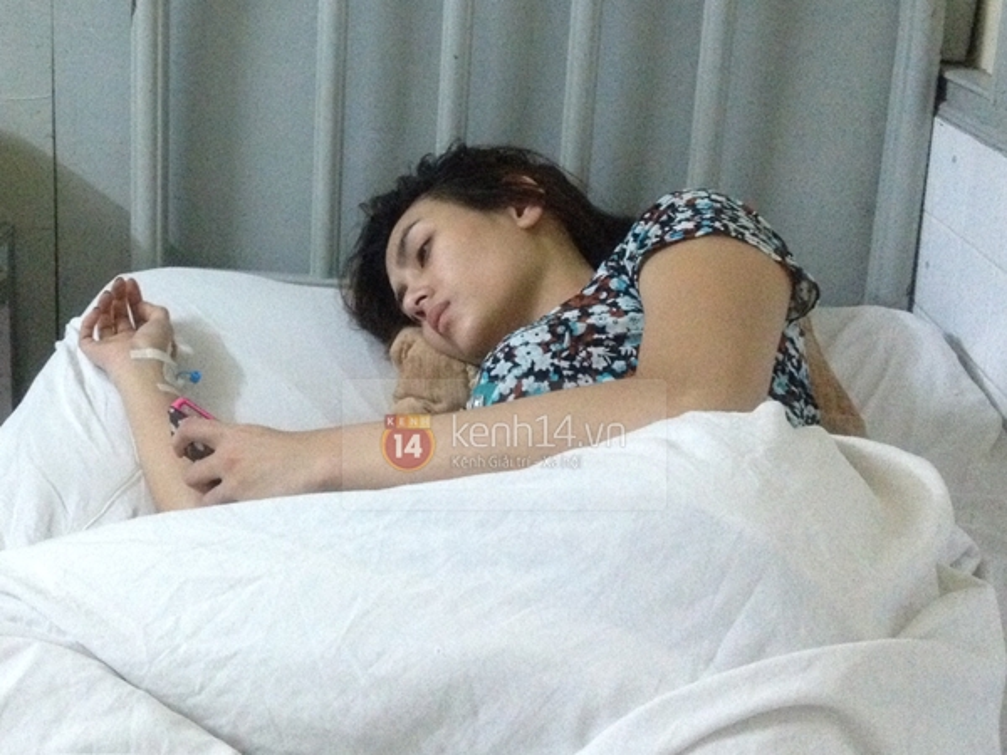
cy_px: 378
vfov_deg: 40.7
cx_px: 504
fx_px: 1018
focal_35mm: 35
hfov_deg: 52.6
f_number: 2.4
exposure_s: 1/17
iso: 640
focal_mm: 4.28
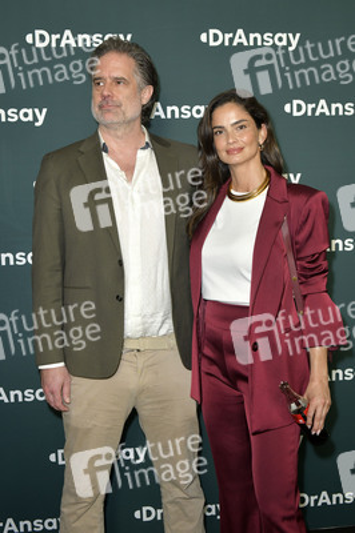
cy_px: 266
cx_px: 178
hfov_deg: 35.0
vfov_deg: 50.7
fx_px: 563
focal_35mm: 38
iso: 1250
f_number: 6.3
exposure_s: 1/250
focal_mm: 38
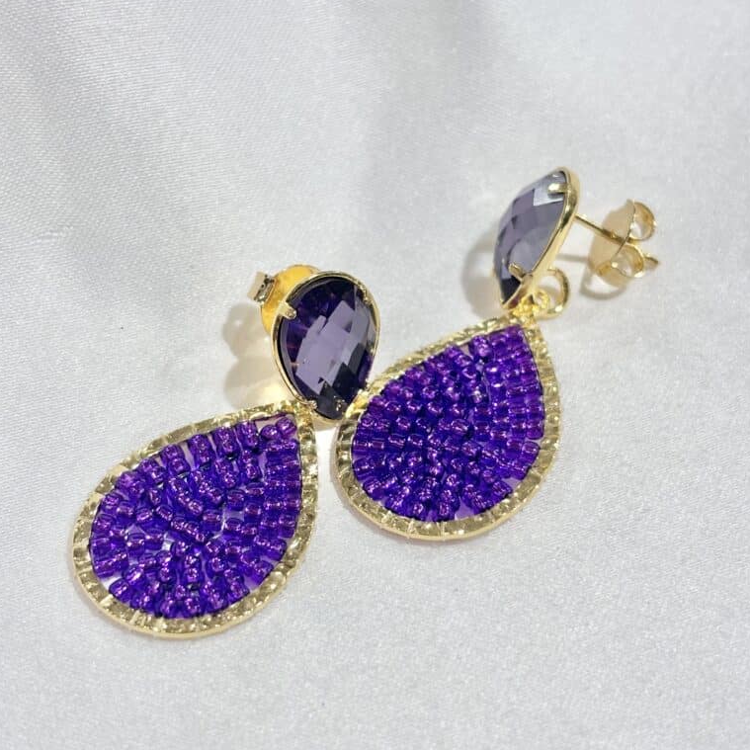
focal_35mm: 62
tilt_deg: -38.9
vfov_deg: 27.7
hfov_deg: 27.7
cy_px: 372
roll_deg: +9.8
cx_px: 374
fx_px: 1520
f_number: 1.6
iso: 32
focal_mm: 5.96
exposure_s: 1/213
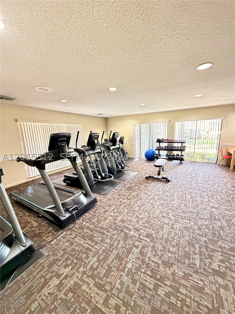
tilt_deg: -11.2
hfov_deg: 85.7
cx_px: 118
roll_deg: +2.6
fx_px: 127
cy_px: 157
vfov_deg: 102.1
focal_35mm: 14
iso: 1000
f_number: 2.2
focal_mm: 2.22
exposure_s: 1/40
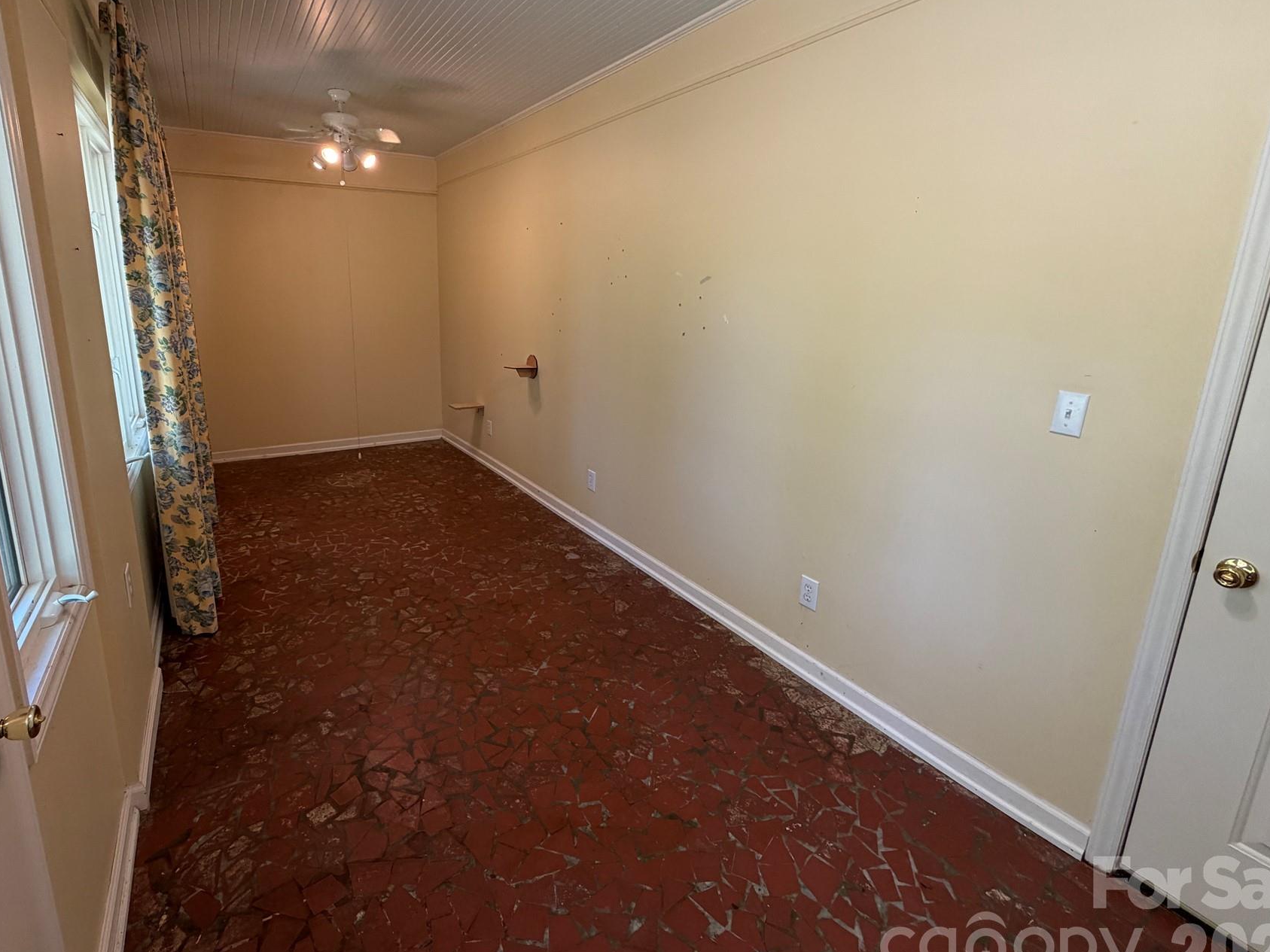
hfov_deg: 90.7
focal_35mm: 17
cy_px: 426
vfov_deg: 74.5
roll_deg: -0.7
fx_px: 624
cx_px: 562
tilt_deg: -12.7
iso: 200
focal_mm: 2.22
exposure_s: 1/120
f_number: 2.2
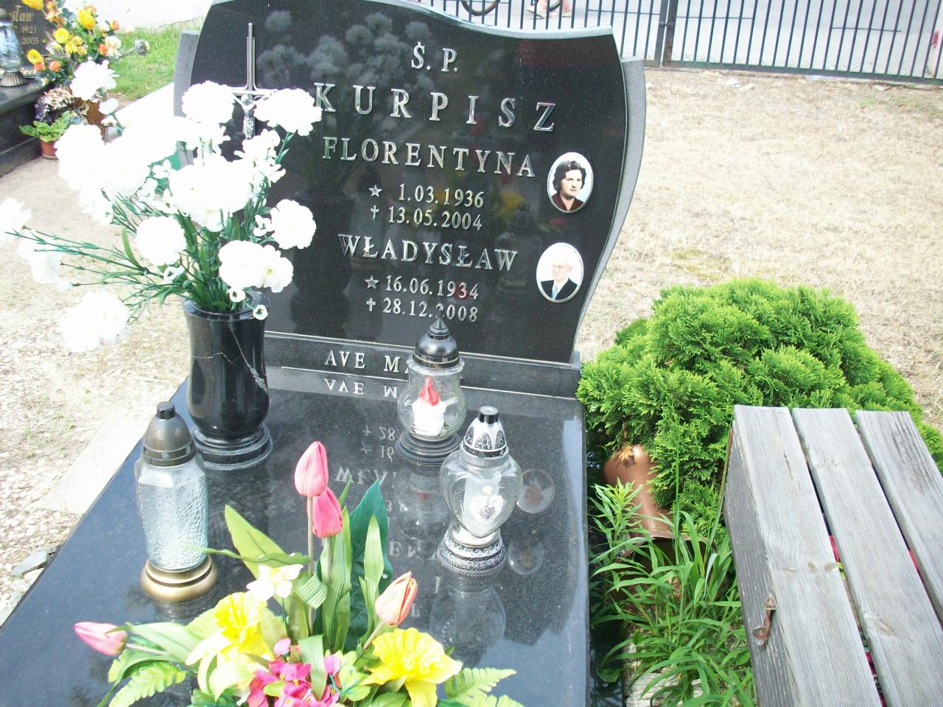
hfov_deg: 50.1
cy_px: 354
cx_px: 472
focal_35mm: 37
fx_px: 1008
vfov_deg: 38.7
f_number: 2.8
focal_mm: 6.2
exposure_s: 1/248
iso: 80
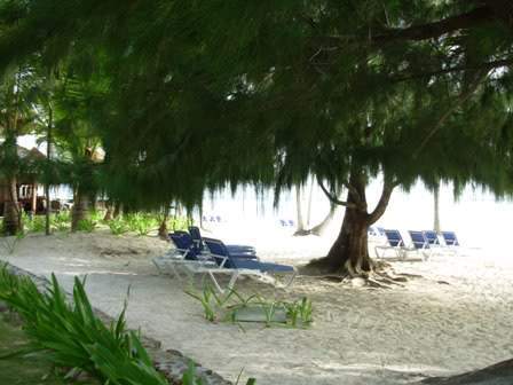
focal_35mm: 38
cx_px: 256
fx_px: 563
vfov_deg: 37.7
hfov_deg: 49.0
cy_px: 192
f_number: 2.9
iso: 50
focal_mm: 6.3
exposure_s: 1/144
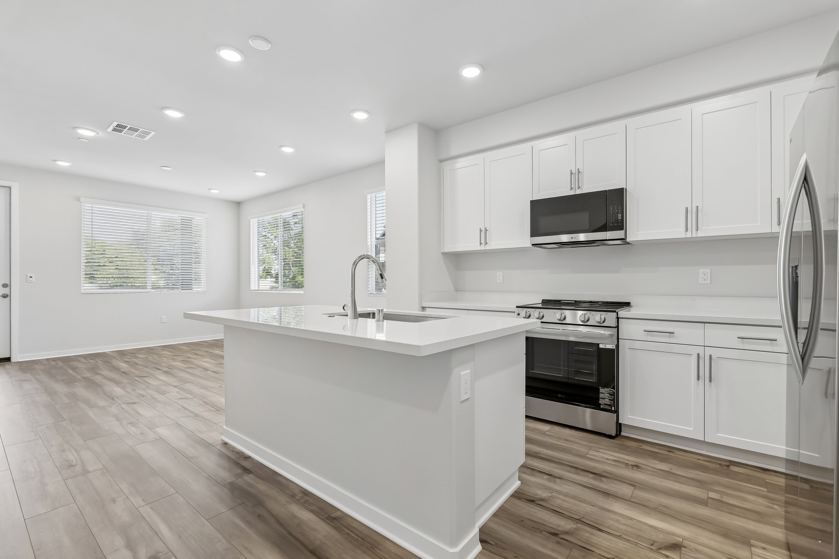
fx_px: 373
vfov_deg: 73.7
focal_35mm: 16
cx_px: 420
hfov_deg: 96.7
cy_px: 280
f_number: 8
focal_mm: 16
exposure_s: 1/30
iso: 250
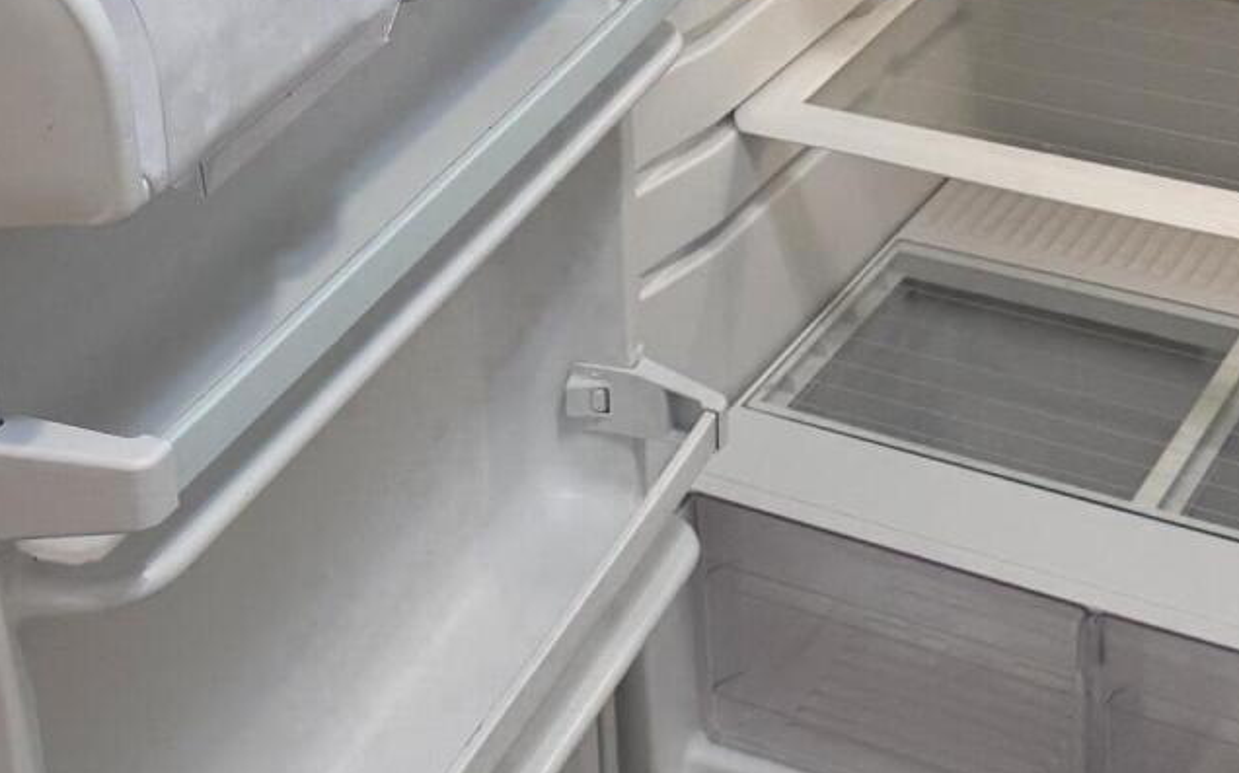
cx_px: 703
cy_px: -107
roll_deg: +2.2
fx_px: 2700
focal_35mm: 80
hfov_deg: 25.8
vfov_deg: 15.8
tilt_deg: -21.4
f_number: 1.78
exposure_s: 1/120
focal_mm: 6.76
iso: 64
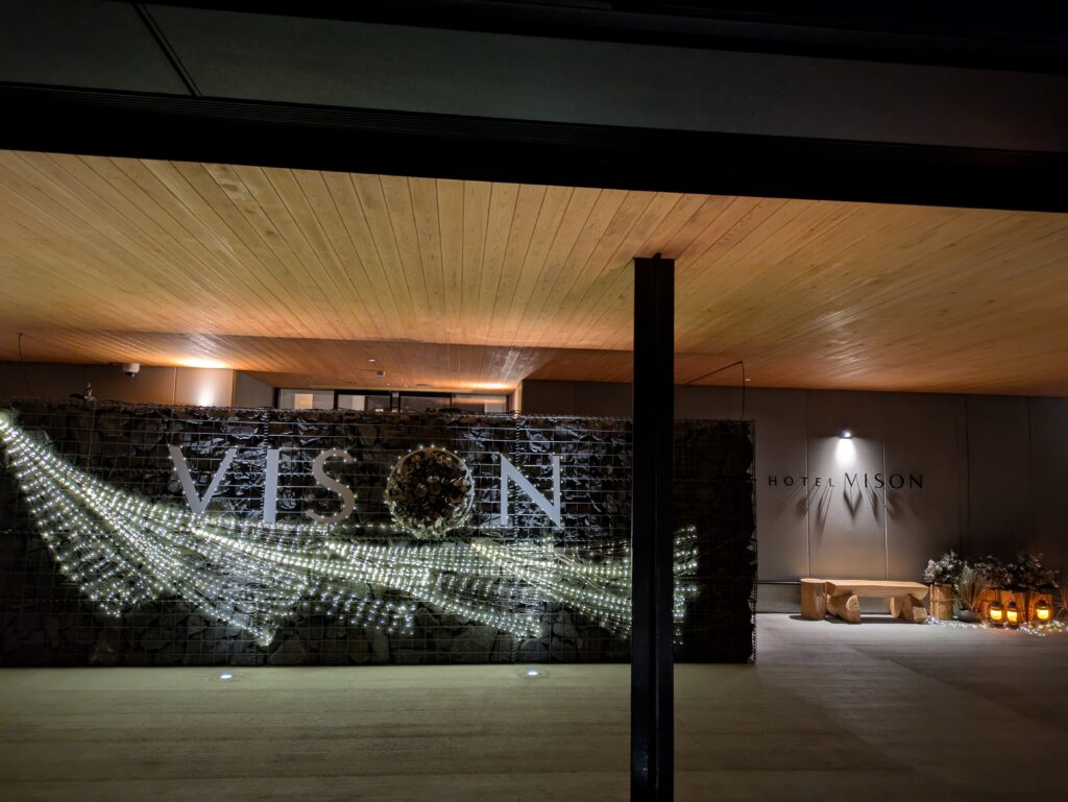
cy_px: 401
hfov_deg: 69.4
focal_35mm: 25
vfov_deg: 54.9
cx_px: 534
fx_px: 772
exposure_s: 1/24
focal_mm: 5.43
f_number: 1.89
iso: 206
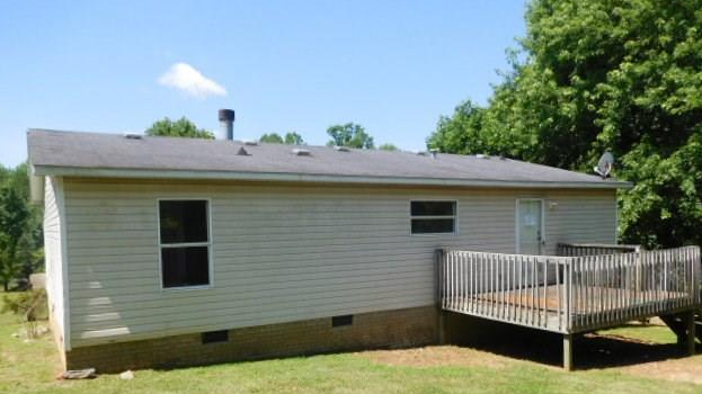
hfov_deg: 67.9
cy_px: 253
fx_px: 521
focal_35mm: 28
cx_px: 352
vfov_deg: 41.1
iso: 125
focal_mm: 4.5
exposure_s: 1/800
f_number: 3.4
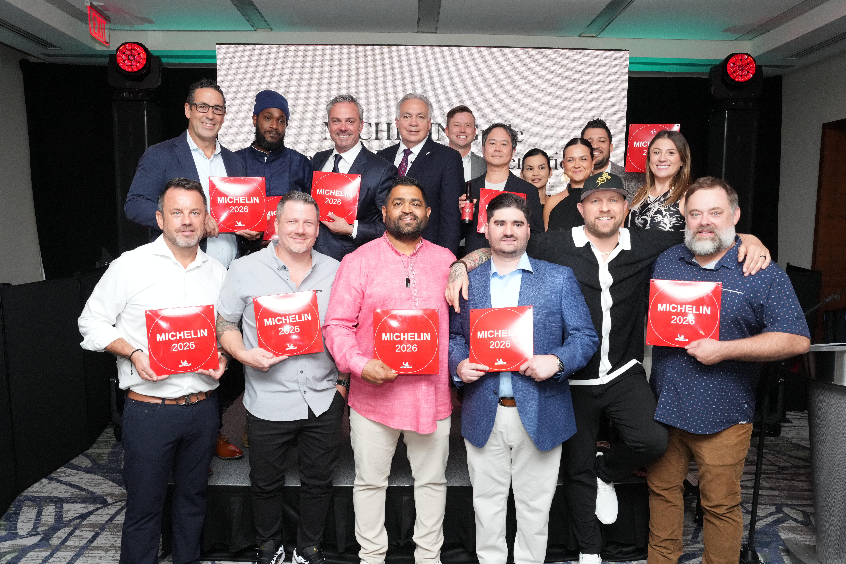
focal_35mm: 24
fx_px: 564
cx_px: 423
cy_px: 282
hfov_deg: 73.7
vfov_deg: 53.1
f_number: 8
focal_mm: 24
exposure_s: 1/200
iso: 3200
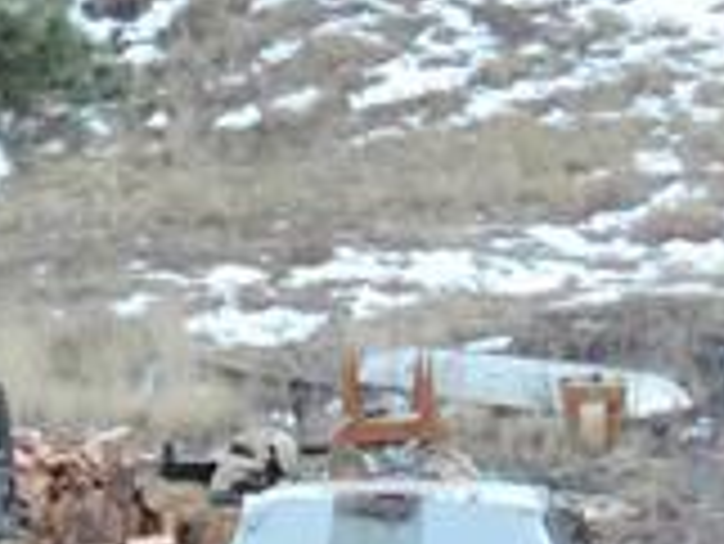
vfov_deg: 3.3
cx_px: -675
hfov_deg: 4.4
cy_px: 490
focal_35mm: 445
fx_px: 9314
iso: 400
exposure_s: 1/50
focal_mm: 12.4
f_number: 3.9
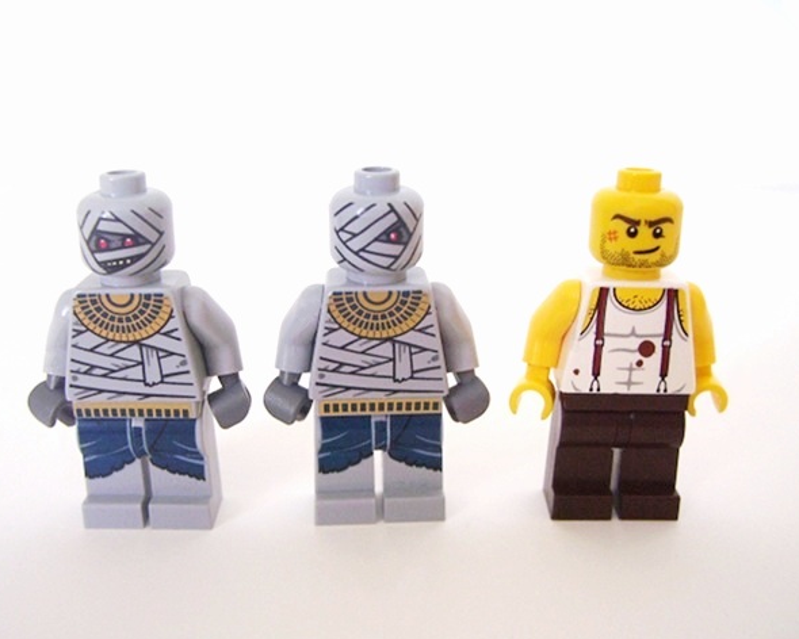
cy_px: 322
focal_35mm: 36
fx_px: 851
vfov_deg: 41.2
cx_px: 383
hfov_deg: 50.3
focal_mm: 5.6
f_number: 2.7
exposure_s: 1/10
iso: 160
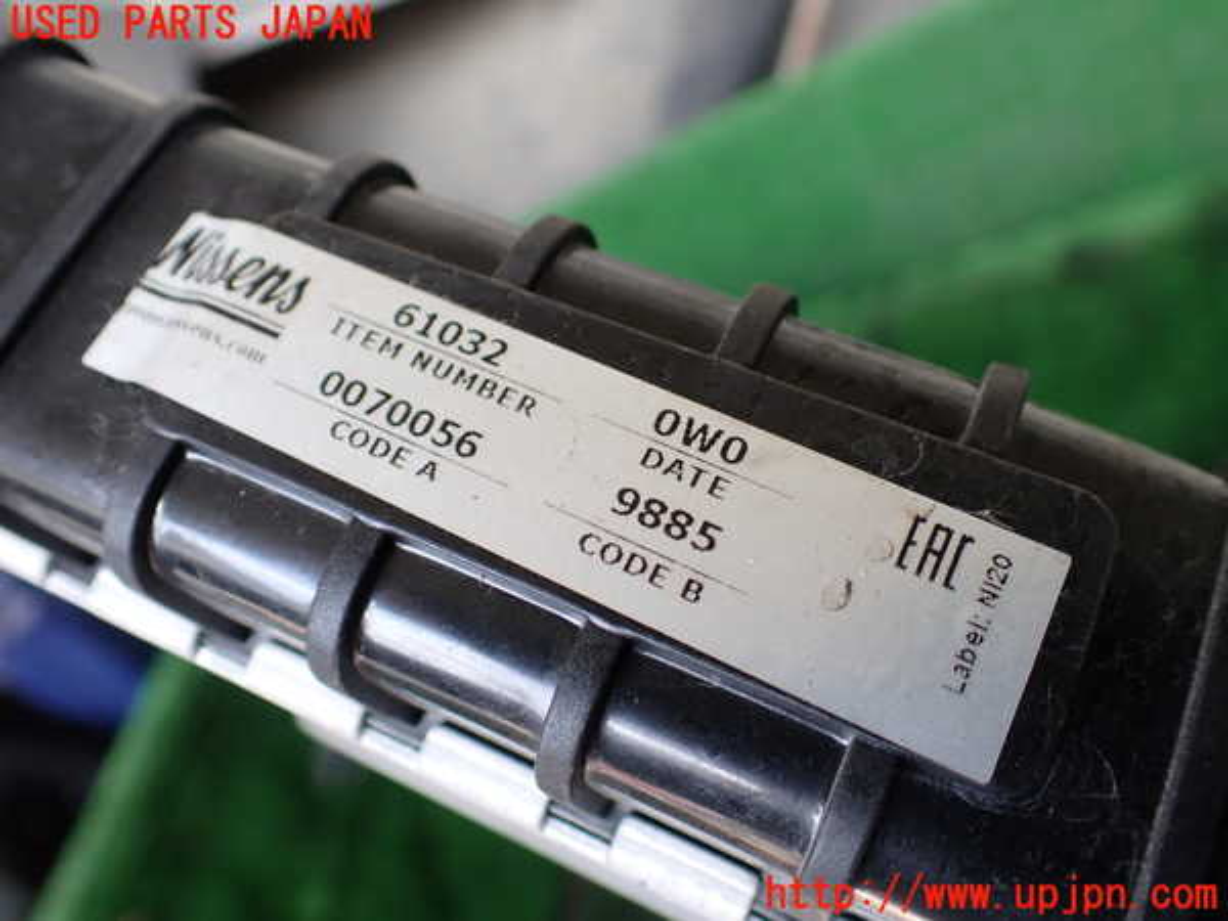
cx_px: 614
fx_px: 1064
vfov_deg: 46.8
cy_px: 460
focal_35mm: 30
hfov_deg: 60.0
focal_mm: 5.4
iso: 160
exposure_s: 1/125
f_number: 2.3
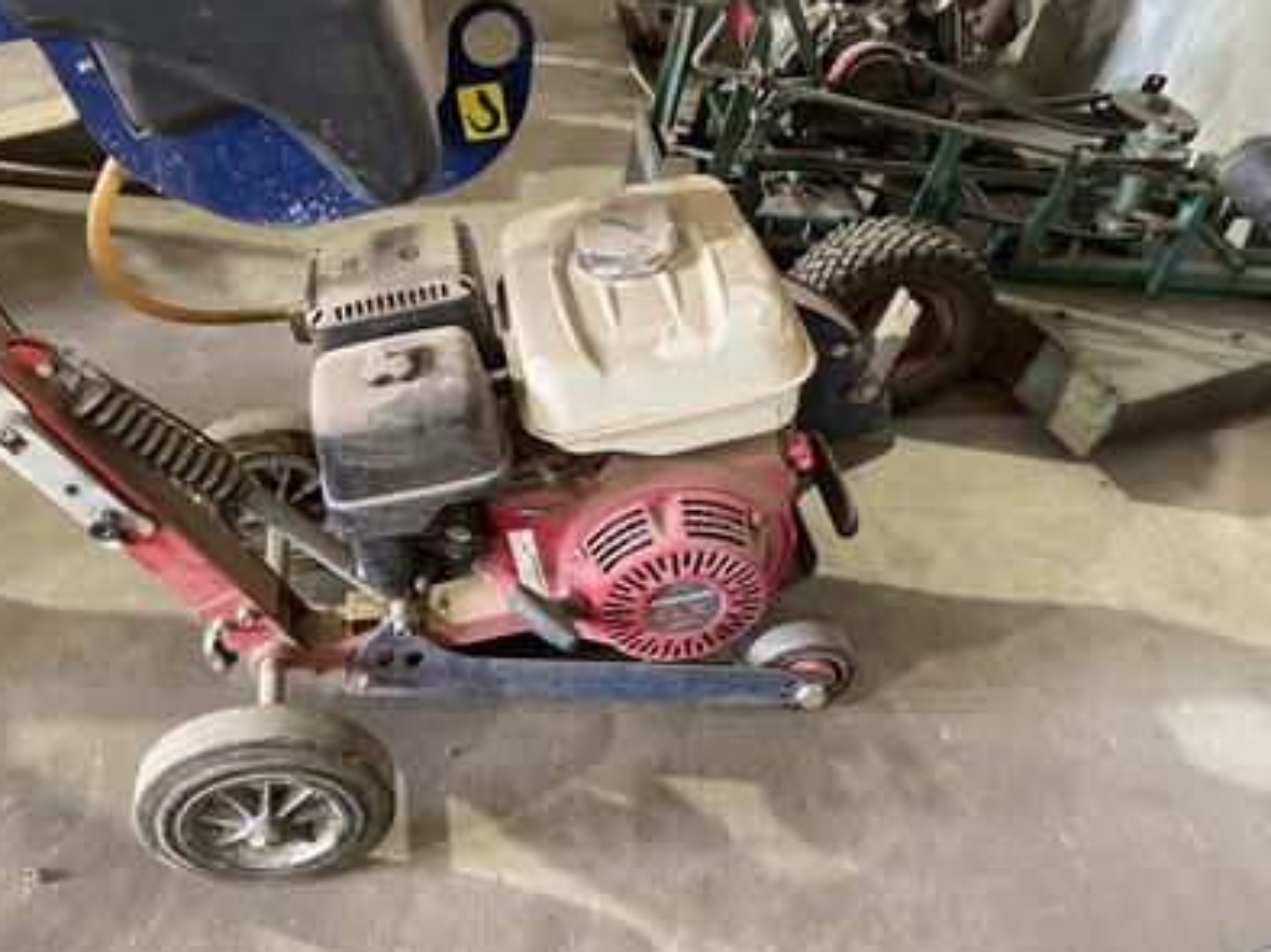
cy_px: 389
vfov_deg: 42.7
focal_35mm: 33
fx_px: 1211
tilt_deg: -39.6
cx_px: 477
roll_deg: -4.6
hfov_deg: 54.8
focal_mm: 4.2
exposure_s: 1/33
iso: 400
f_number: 1.6
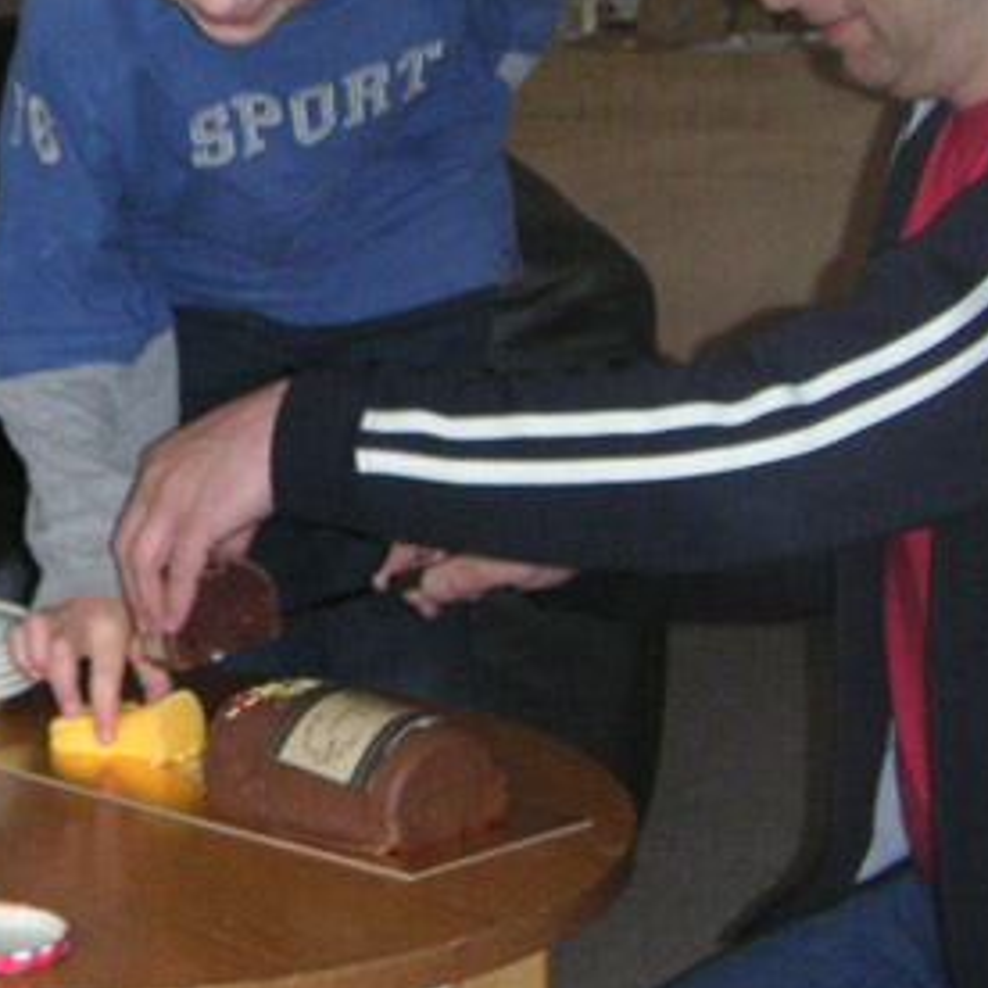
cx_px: -32
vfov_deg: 17.3
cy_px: 268
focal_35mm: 100
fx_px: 3229
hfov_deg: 17.0
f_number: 2.9
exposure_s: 1/45
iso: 160
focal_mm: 7.5
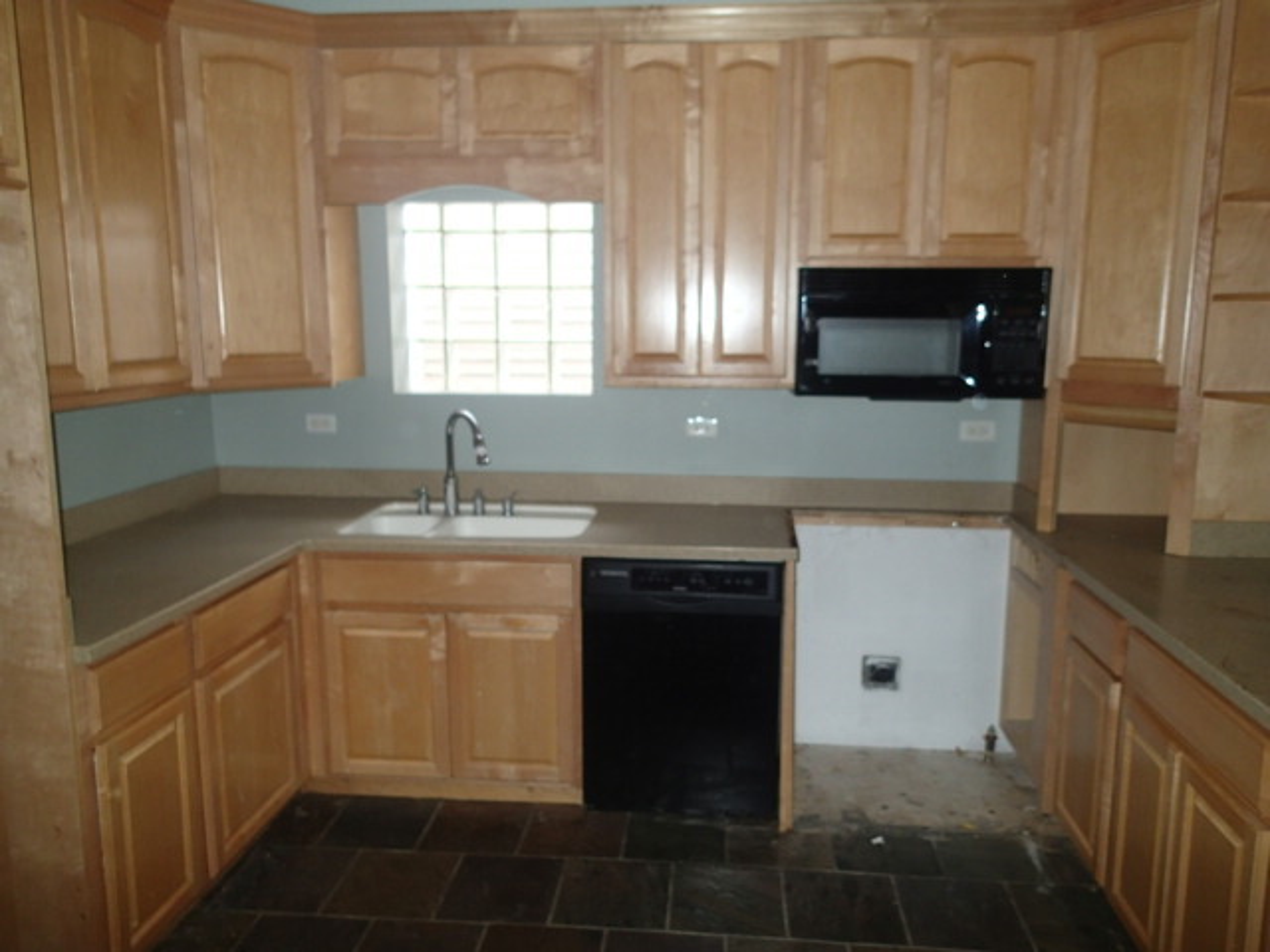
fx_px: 917
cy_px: 476
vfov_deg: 54.9
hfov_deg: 69.4
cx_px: 635
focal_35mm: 25
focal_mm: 4.5
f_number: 2
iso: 200
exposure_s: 1/30
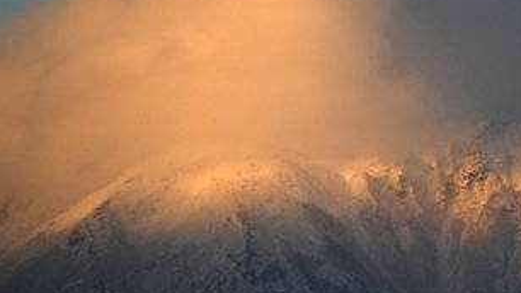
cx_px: 393
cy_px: 185
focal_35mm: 791
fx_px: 10926
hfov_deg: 2.7
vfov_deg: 1.5
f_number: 5.6
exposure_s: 1/1000
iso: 500
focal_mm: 300
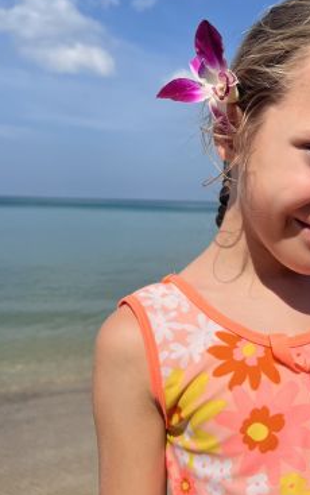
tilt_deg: +1.7
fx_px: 607
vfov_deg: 44.2
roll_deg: +0.5
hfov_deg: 28.0
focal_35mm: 45
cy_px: 214
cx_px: 253
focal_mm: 5.7
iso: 50
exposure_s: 1/6211
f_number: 1.5
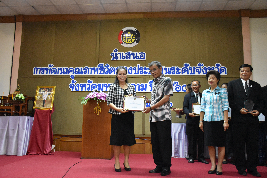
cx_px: 134
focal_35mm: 33
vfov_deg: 40.0
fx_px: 245
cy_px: 89
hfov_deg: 57.2
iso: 4500
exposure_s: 1/60
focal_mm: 22
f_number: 3.5
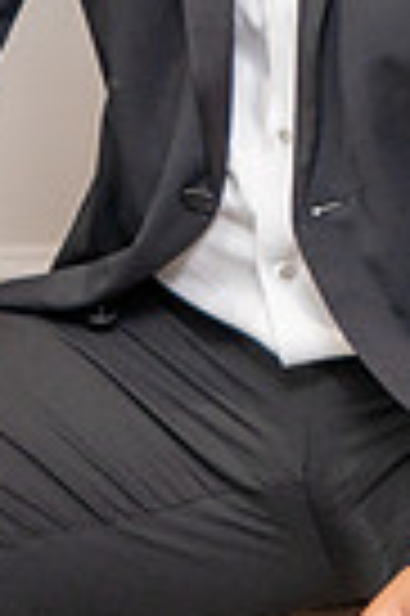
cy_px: -216
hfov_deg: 6.9
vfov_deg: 10.2
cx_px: 540
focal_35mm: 197
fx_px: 3374
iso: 640
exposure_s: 1/160
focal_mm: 40
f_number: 4.5
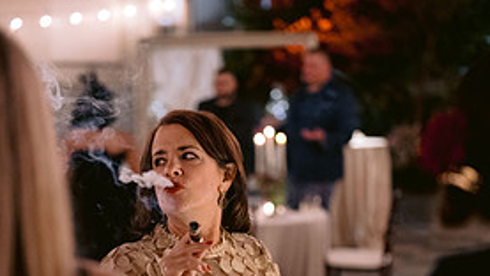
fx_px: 1105
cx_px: 232
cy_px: 285
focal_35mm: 85
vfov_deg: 14.0
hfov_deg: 25.0
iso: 2000
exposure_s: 1/60
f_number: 1.8
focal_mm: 50
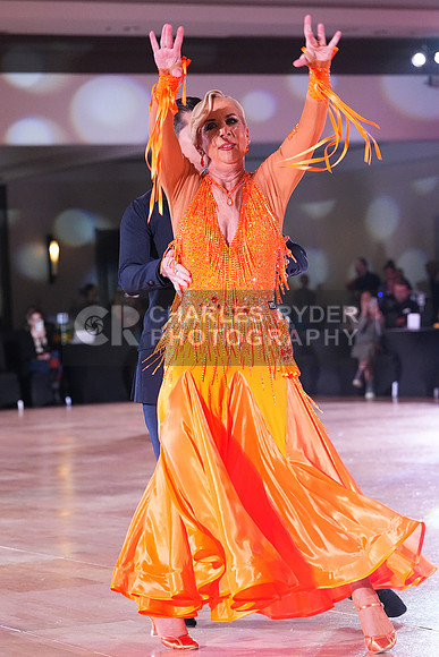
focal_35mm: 117
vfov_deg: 17.5
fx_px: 2139
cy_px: 328
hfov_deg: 11.7
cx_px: 220
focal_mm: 117
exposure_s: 1/320
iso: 8000
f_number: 5
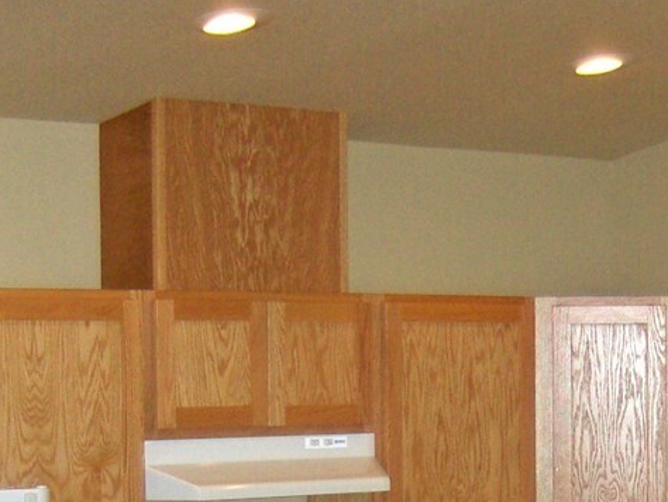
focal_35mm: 118
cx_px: 533
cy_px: 651
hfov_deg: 16.6
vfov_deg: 12.2
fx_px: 2278
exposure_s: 1/60
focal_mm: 7.5
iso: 100
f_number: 2.8
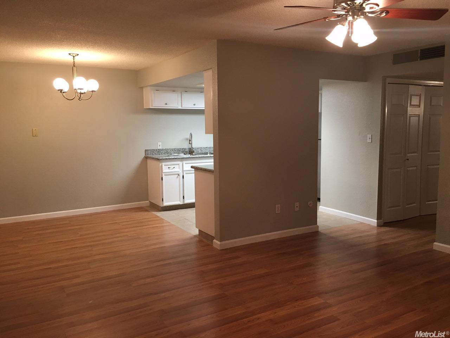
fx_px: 377
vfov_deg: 48.2
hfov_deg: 61.7
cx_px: 225
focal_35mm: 29
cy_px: 169
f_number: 2.2
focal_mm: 4.15
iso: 100
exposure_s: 1/30
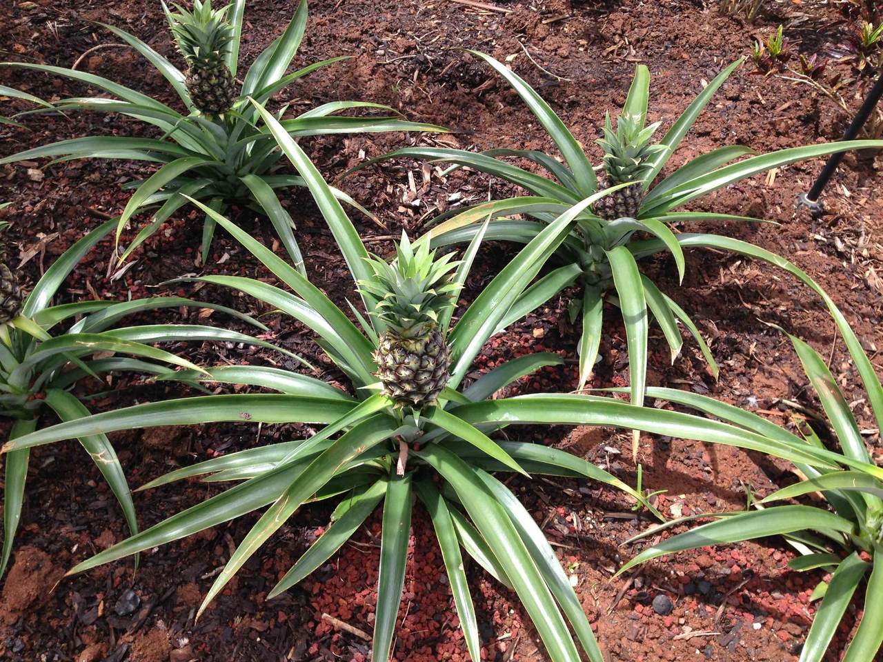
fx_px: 842
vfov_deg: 42.9
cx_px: 442
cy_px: 331
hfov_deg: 55.4
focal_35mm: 33
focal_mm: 4.12
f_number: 2.4
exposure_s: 1/602
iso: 50
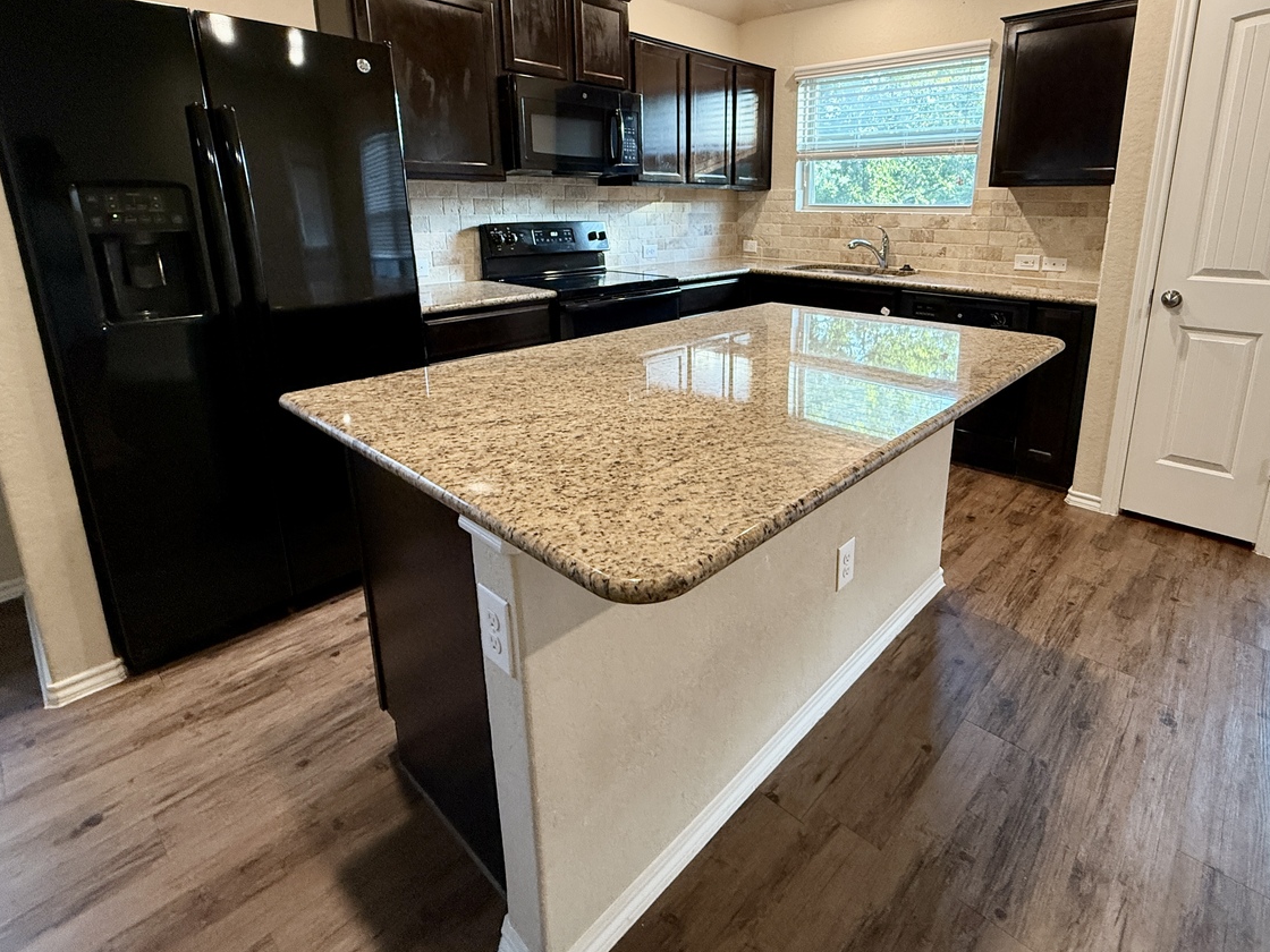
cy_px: 357
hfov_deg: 87.3
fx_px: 660
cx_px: 719
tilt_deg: -12.7
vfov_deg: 70.4
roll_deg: -0.5
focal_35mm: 18
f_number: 2.2
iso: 400
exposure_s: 1/60
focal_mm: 2.22
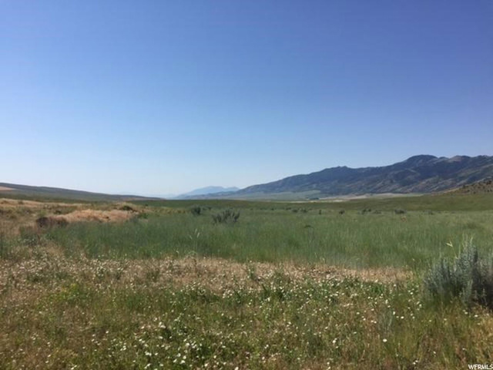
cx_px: 246
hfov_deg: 61.7
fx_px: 413
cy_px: 185
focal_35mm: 29
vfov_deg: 48.2
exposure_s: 1/2825
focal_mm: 4.15
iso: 32
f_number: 2.2
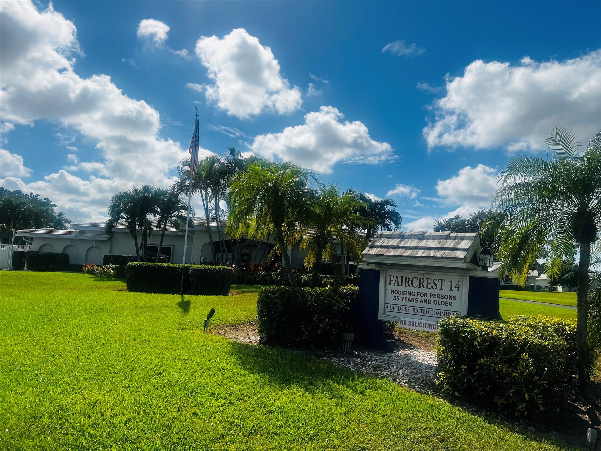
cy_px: 226
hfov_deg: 67.3
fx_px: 451
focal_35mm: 26
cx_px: 300
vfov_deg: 53.1
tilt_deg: +5.3
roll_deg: -2.8
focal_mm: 5.7
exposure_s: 1/12658
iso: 50
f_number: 1.5
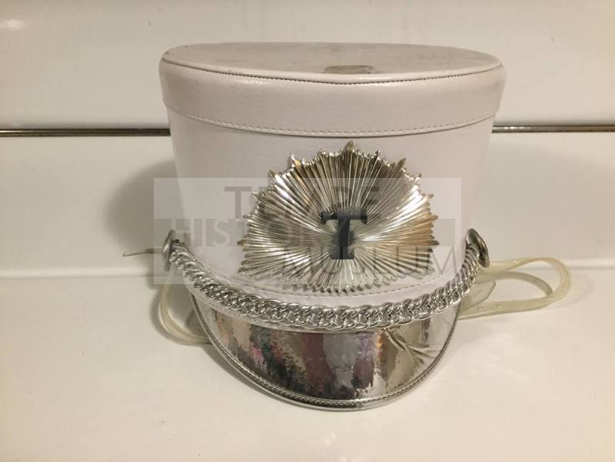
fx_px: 515
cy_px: 231
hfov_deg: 61.7
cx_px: 308
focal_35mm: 29
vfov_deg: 48.2
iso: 160
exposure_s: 1/30
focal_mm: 4.15
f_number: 2.2
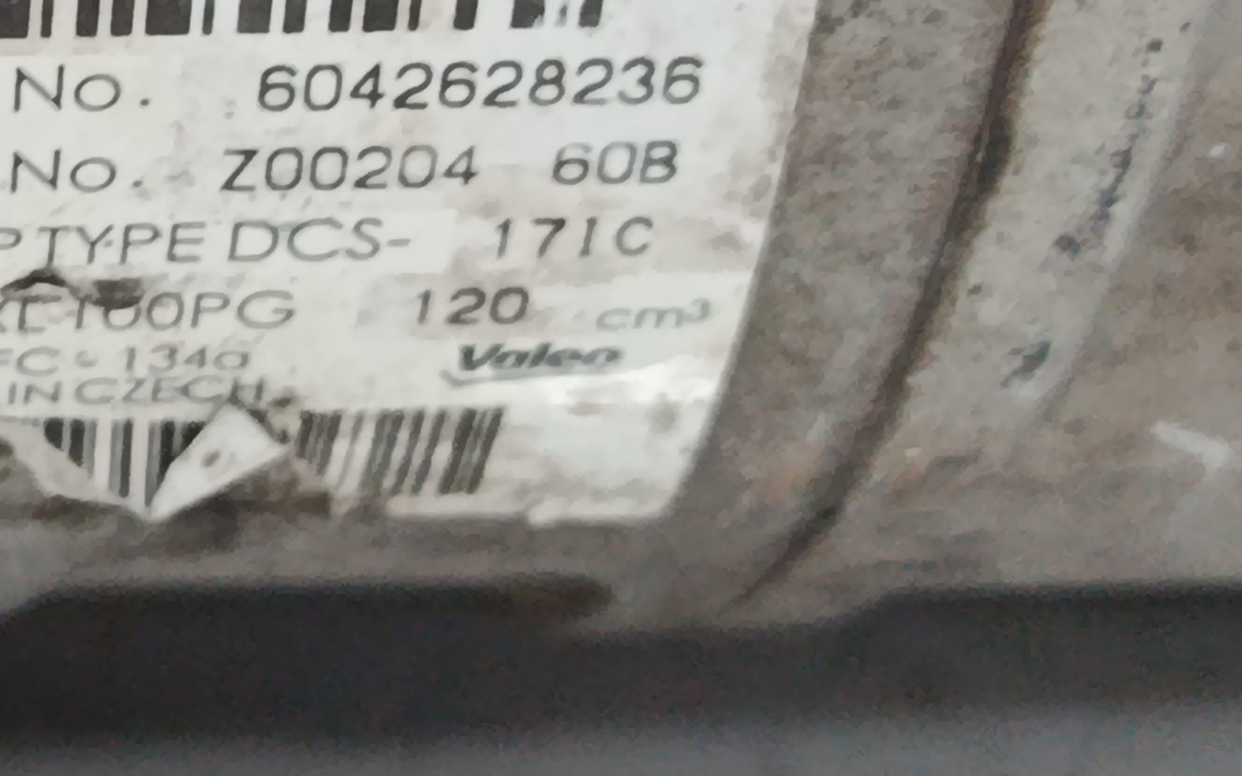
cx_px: 27
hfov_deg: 15.3
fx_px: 4536
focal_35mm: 134
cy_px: -73
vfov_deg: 9.7
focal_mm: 5.24
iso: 975
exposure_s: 1/33.3
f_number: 1.7
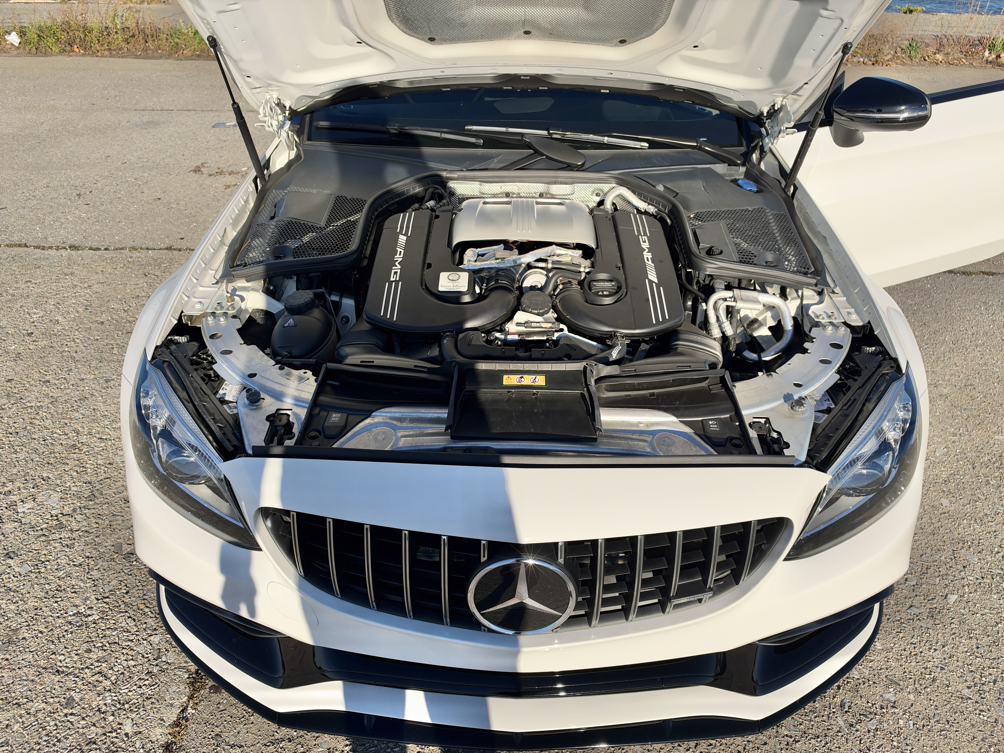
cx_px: 502
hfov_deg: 71.6
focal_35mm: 24
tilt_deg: -32.7
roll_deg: -0.5
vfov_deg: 56.8
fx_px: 696
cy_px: 376
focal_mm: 6.93
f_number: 1.8
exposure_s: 1/4329
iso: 64
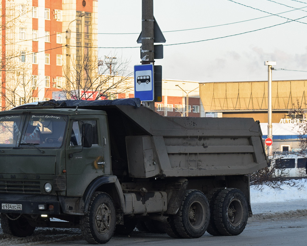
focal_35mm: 120
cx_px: 108
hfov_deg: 16.0
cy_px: 135
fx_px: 1088
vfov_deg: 12.9
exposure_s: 1/250
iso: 360
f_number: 8
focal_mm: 55
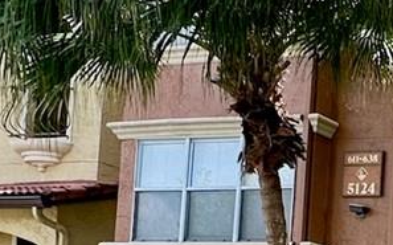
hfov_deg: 19.2
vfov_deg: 15.1
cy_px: 368
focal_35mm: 80
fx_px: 856
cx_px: 720
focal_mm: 2.22
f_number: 2.2
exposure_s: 1/127
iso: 40
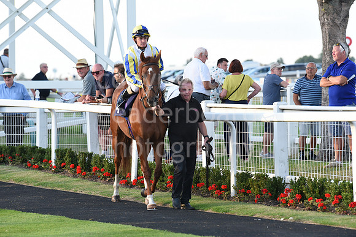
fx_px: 1978
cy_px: 118
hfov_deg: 10.3
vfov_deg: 6.9
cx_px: 178
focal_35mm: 200
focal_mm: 200
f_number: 5
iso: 1000
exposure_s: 1/640
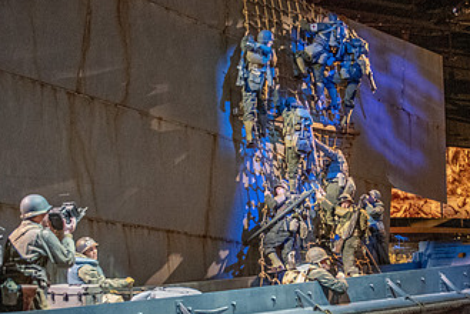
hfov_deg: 44.2
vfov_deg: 30.1
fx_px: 575
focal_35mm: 44
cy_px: 232
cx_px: 283
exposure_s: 1/100
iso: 5600
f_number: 2.8
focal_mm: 16
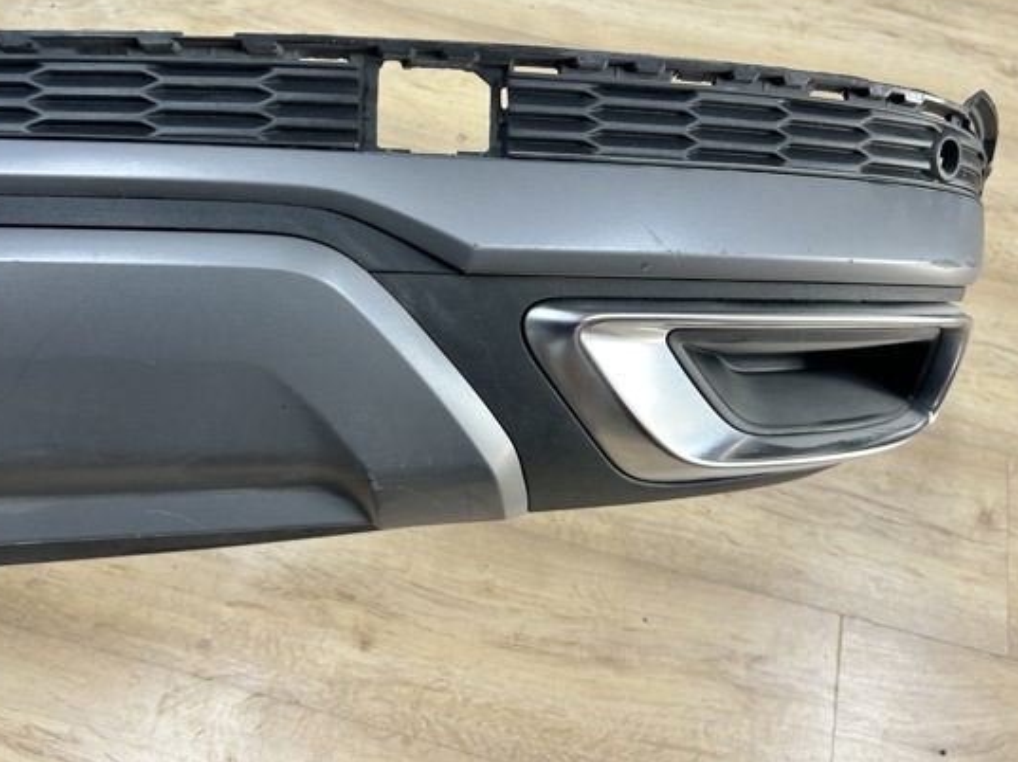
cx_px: 459
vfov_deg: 45.2
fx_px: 911
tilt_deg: -64.7
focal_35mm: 31
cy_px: 312
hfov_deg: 58.3
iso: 80
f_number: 1.5
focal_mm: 5.7
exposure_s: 1/50
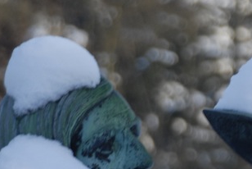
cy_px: 187
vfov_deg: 2.2
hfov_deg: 3.3
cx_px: 312
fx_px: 4363
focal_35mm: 623
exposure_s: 1/80
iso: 250
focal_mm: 125
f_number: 5.6
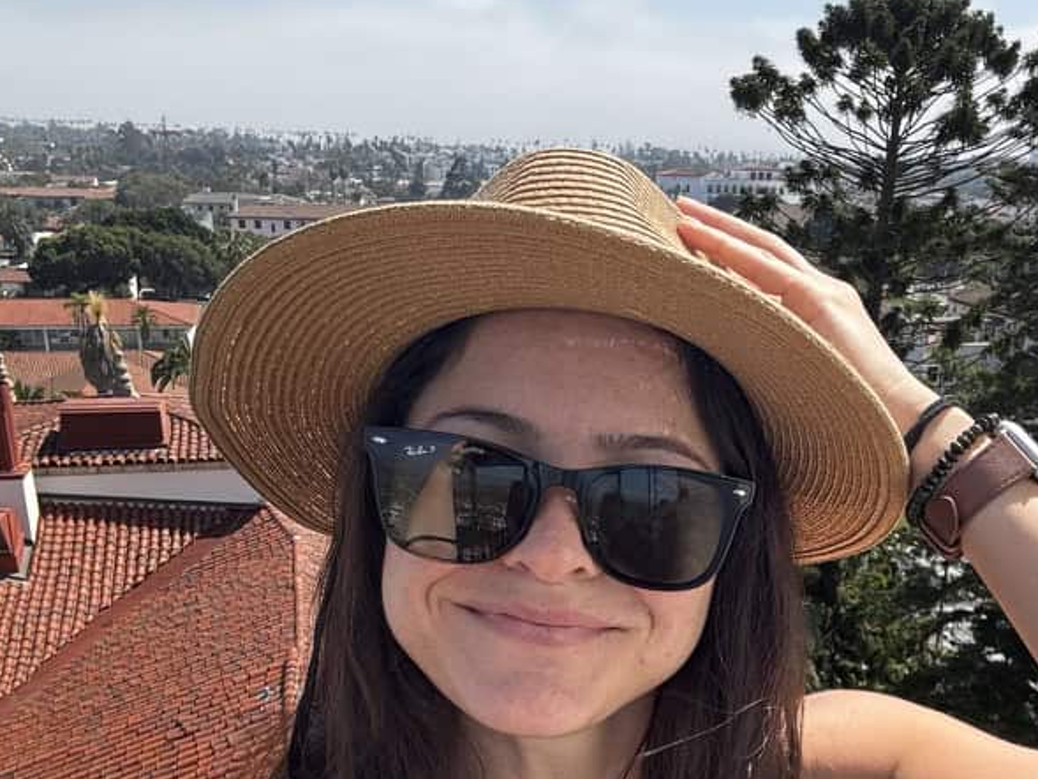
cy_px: 601
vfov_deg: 35.0
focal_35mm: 40
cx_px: 719
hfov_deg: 45.8
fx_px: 1200
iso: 25
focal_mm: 2.7
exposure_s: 1/378
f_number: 1.9
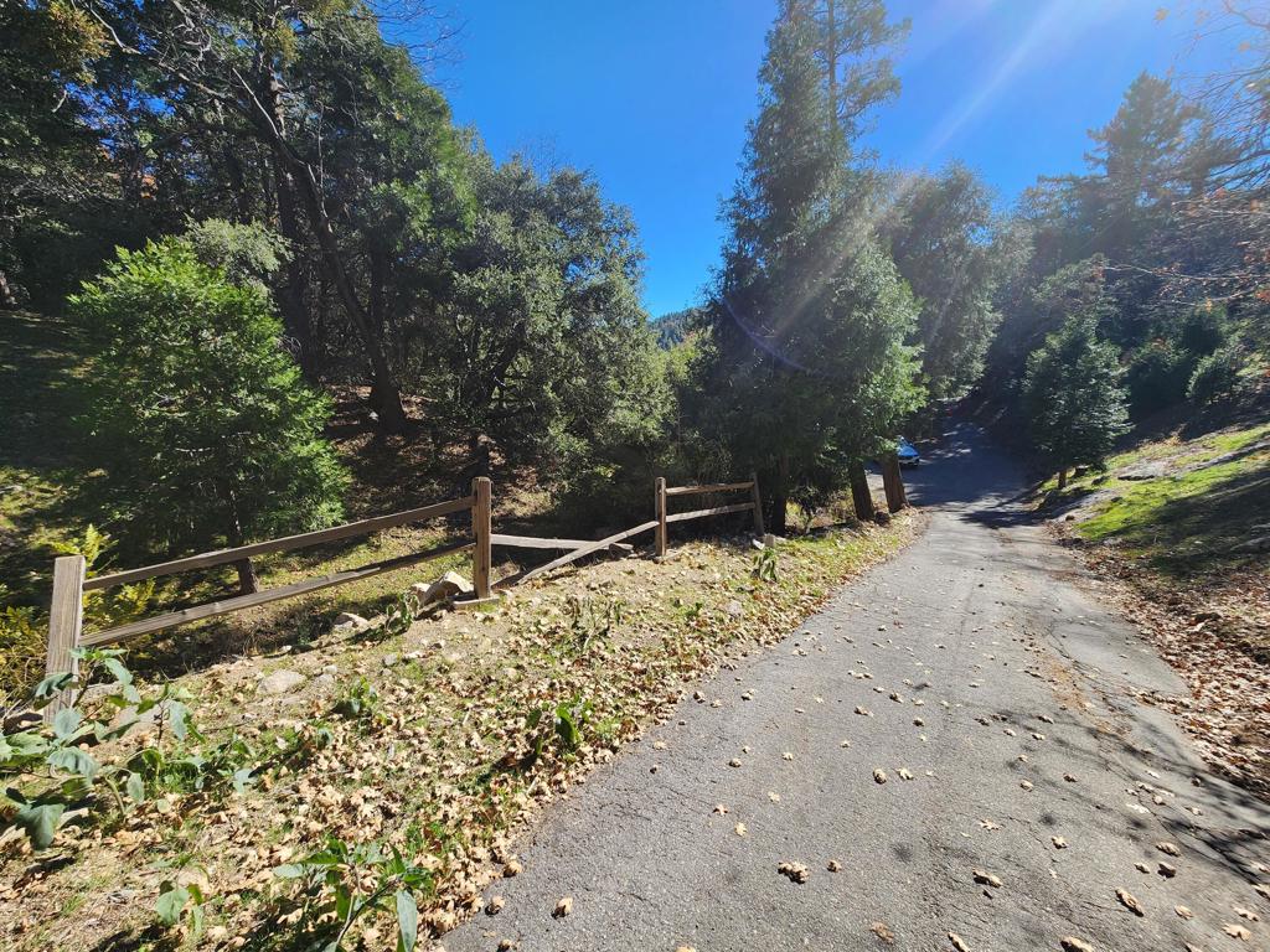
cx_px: 635
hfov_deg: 106.2
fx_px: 477
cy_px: 476
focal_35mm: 13
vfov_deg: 89.9
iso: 50
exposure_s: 1/1176
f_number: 2.2
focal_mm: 2.2
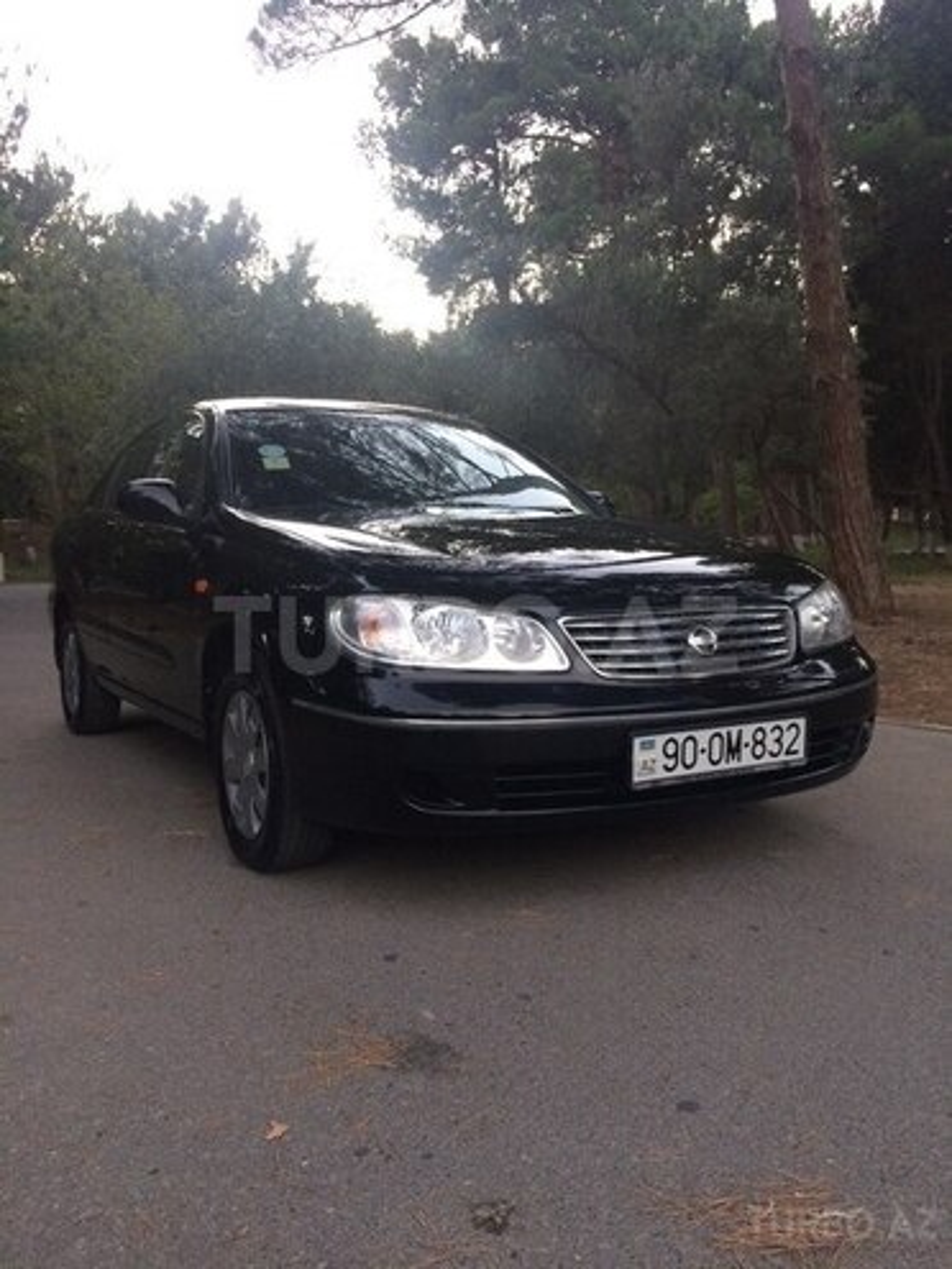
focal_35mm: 29
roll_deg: +1.8
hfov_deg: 48.2
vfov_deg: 61.7
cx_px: 476
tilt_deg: -4.1
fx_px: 1063
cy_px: 634
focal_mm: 4.15
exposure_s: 1/33
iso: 160
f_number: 2.2
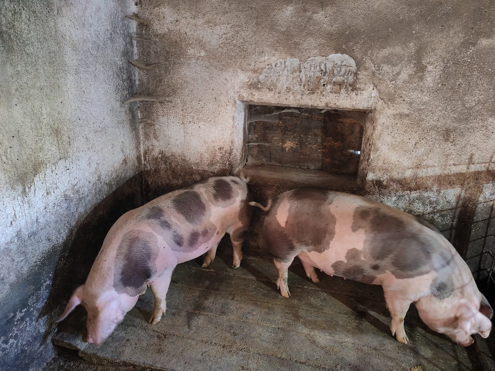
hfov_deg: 65.3
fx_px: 386
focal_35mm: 27
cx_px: 248
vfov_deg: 51.4
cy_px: 186
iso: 1000
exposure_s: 1/20
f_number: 1.95
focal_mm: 5.52
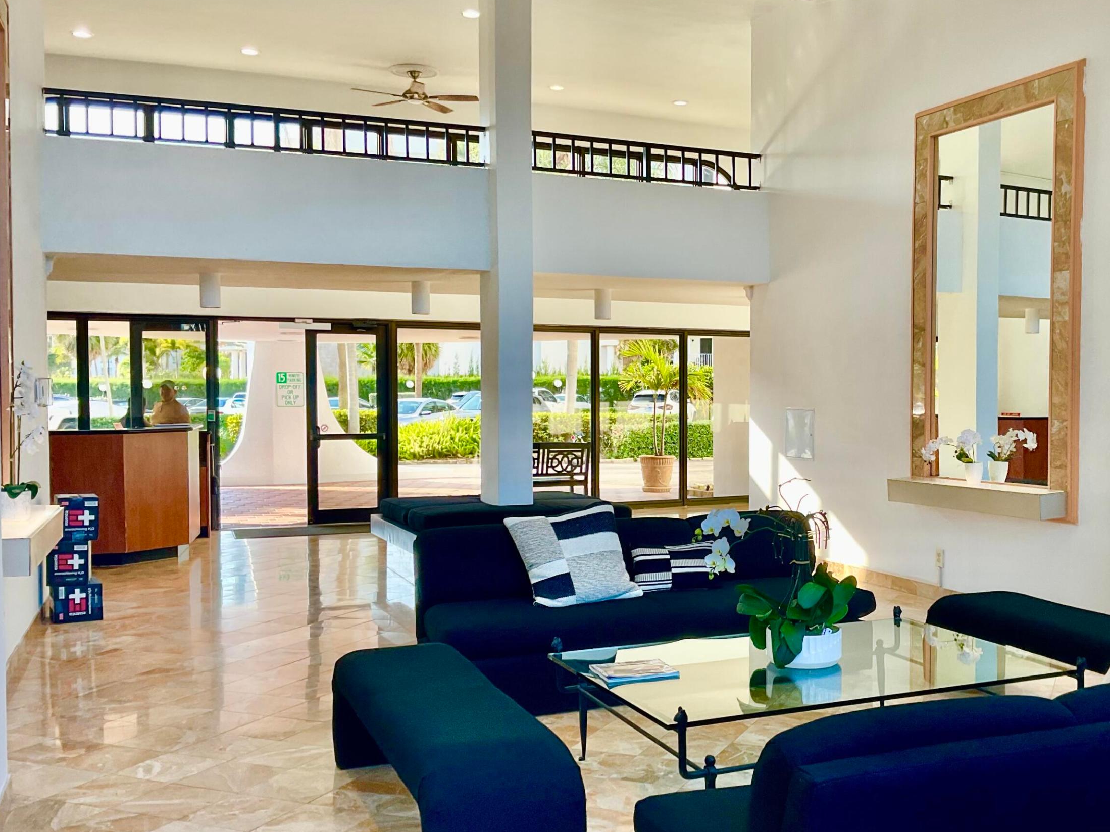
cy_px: 433
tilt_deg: -2.8
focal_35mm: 38
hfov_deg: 48.4
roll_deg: -0.1
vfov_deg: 37.7
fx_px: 1218
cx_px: 707
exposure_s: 1/120
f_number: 1.8
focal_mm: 3
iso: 25
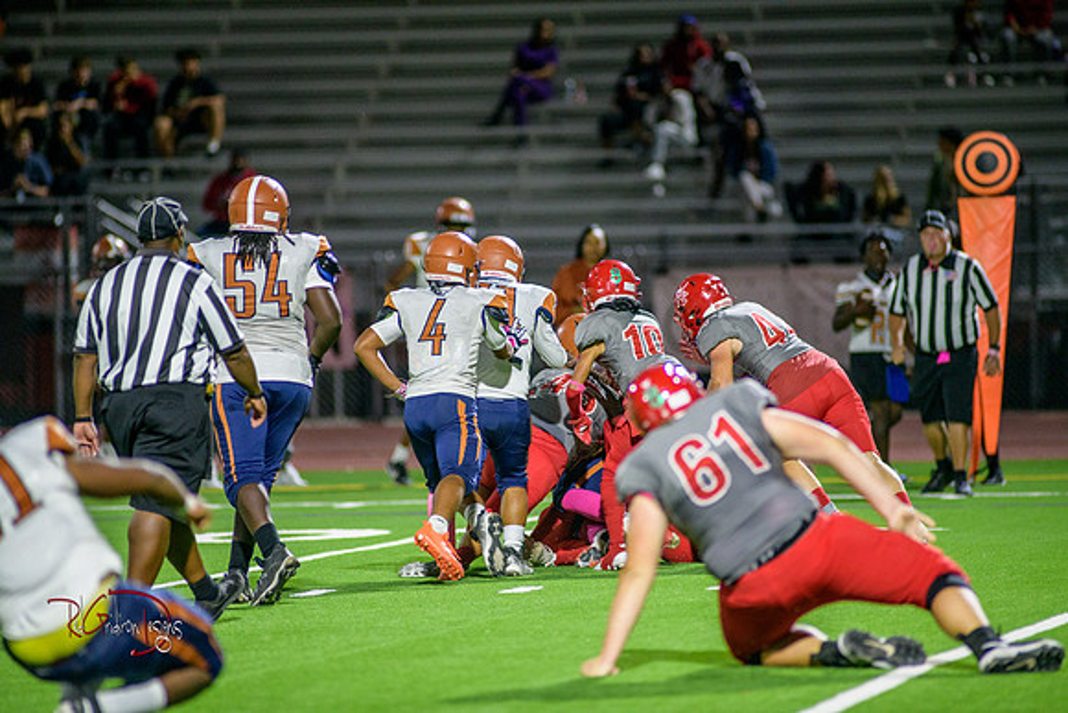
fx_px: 8902
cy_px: 356
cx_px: 534
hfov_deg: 6.9
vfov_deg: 4.6
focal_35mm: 300
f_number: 2.8
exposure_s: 1/500
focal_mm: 300
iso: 2000
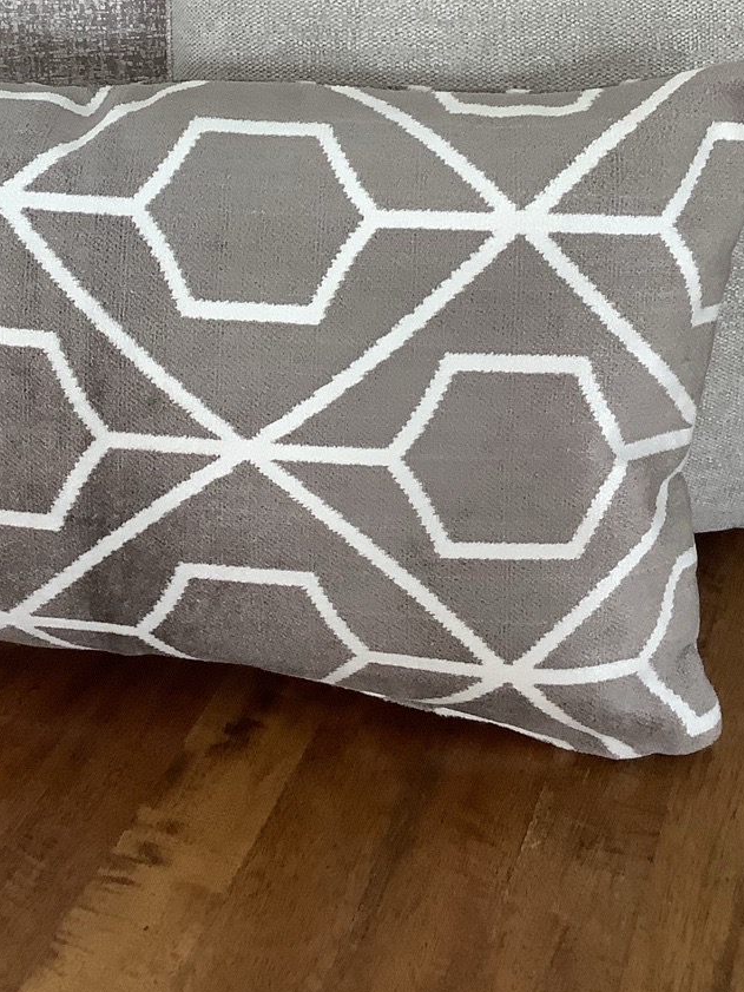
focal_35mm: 59
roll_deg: +0.0
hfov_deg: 24.7
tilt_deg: -19.7
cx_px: 232
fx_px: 1690
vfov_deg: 31.6
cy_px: 158
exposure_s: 1/60
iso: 125
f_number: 2.4
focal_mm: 3.3
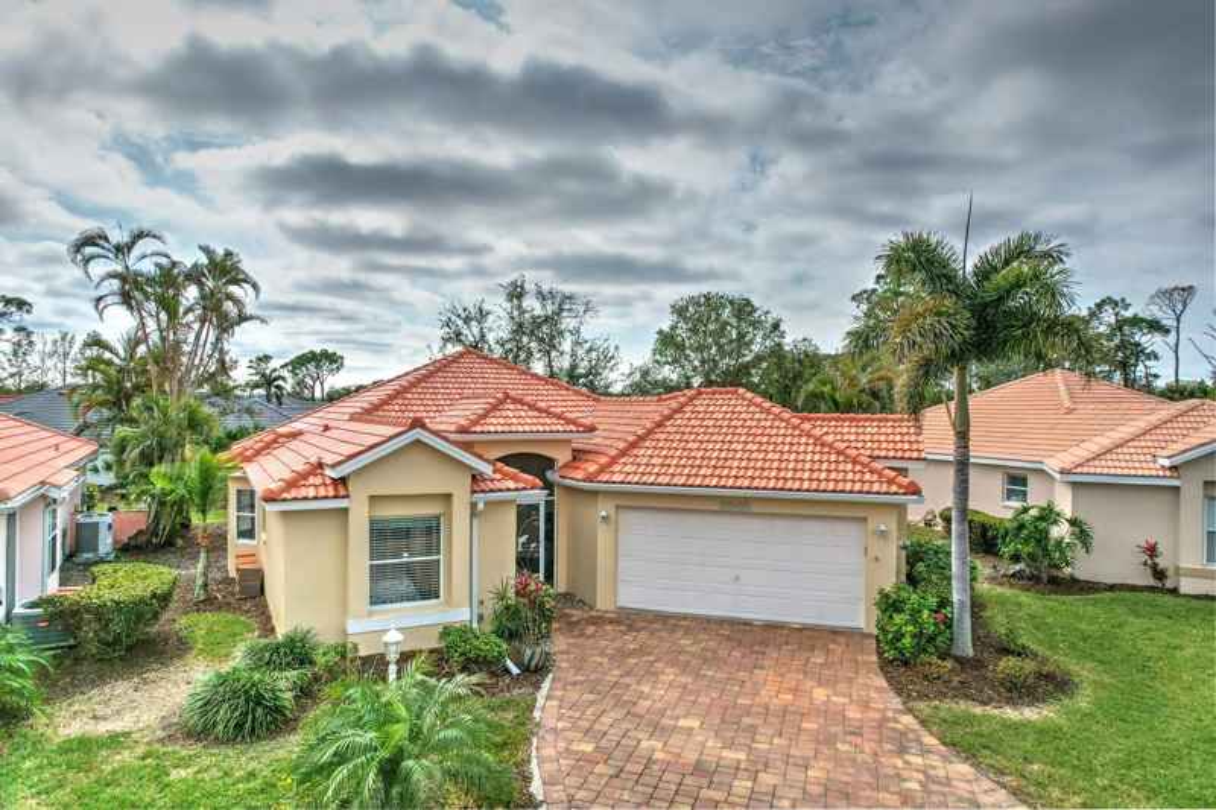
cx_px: 608
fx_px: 743
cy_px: 405
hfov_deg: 78.6
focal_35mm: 22
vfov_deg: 57.2
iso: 100
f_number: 2.8
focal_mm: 8.4
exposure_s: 1/3000
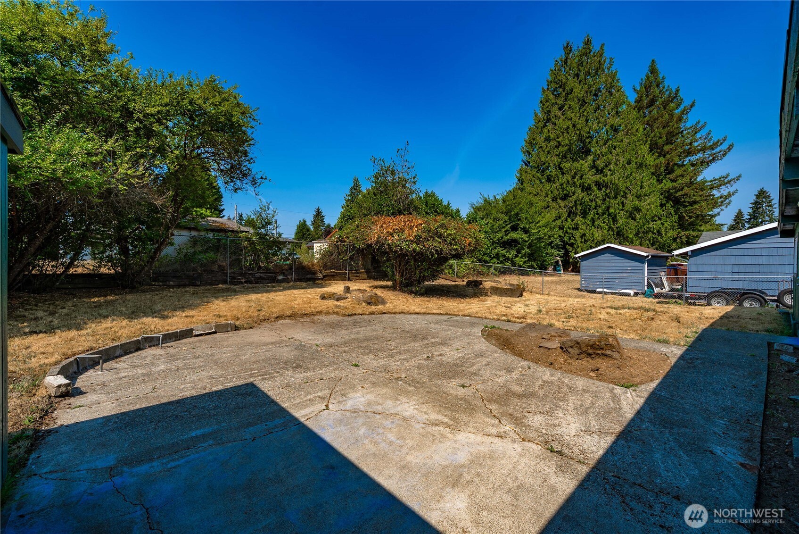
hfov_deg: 100.4
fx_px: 333
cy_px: 267
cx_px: 400
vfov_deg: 77.4
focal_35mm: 15
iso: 80
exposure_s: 1/400
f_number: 7.1
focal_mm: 15
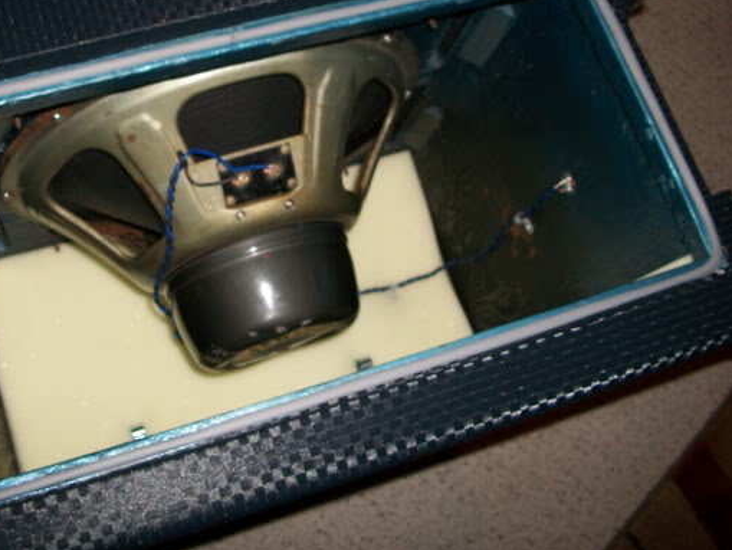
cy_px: 198
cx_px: 232
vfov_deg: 32.7
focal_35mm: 44
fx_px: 931
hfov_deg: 42.2
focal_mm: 5.7
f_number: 2.9
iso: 80
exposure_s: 1/60
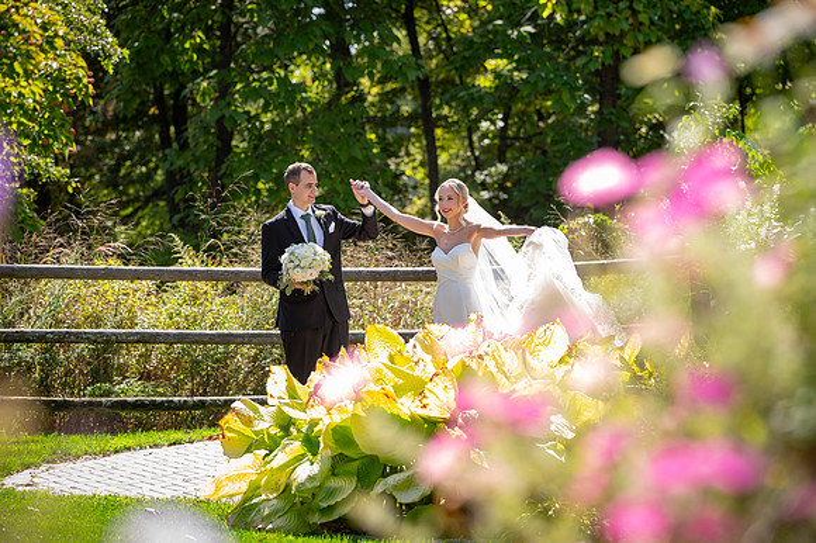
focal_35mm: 126
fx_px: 2853
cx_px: 408
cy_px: 272
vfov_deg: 10.9
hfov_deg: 16.3
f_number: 4
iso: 50
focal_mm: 122
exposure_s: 1/200
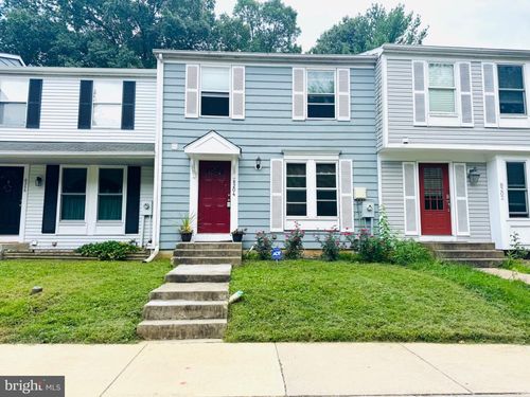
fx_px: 367
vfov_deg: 56.8
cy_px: 198
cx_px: 265
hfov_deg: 71.6
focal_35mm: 24
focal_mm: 6.76
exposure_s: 1/1285
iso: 80
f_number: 1.78
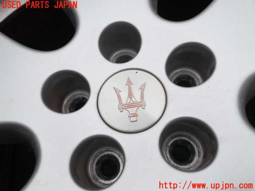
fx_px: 221
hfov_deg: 60.0
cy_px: 96
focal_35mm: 30
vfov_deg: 46.8
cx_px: 128
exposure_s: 1/1000
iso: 100
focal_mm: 5.4
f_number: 3.2
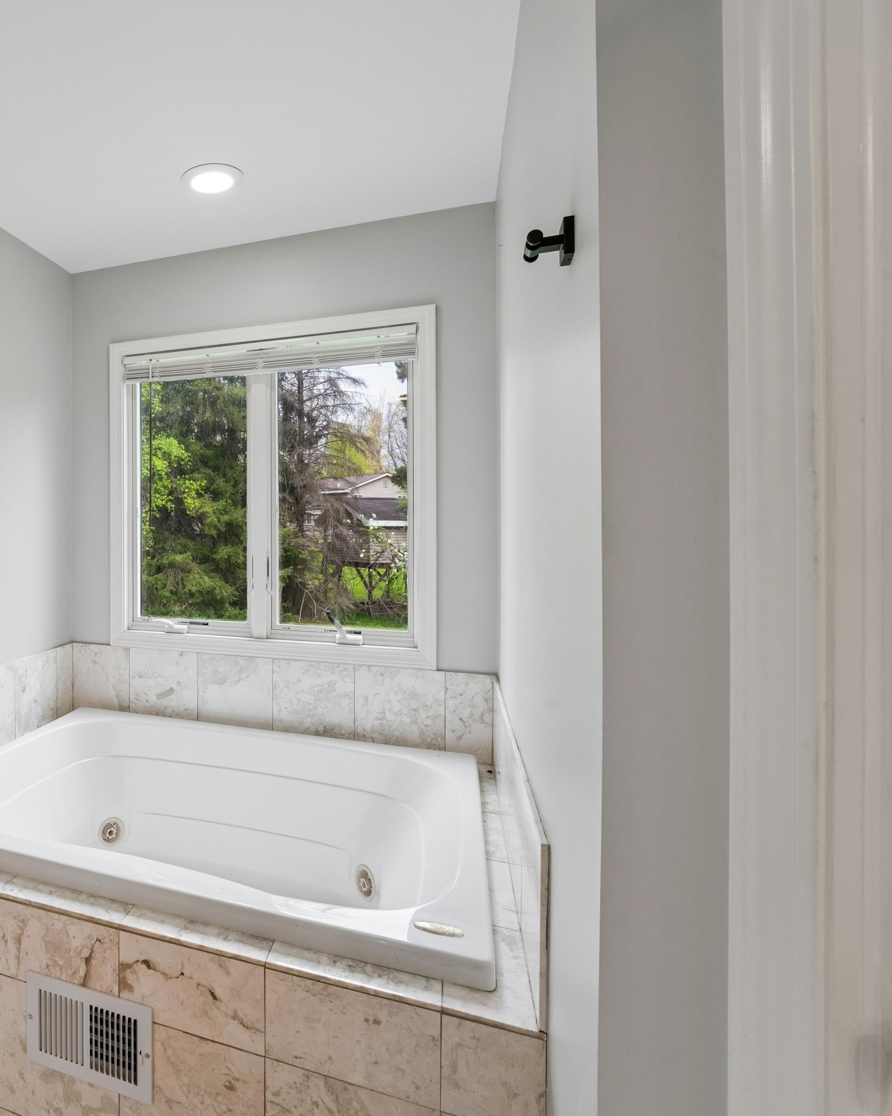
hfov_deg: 61.0
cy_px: 559
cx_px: 146
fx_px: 660
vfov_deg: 80.4
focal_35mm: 20
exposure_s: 1/10
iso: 400
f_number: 13
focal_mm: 14
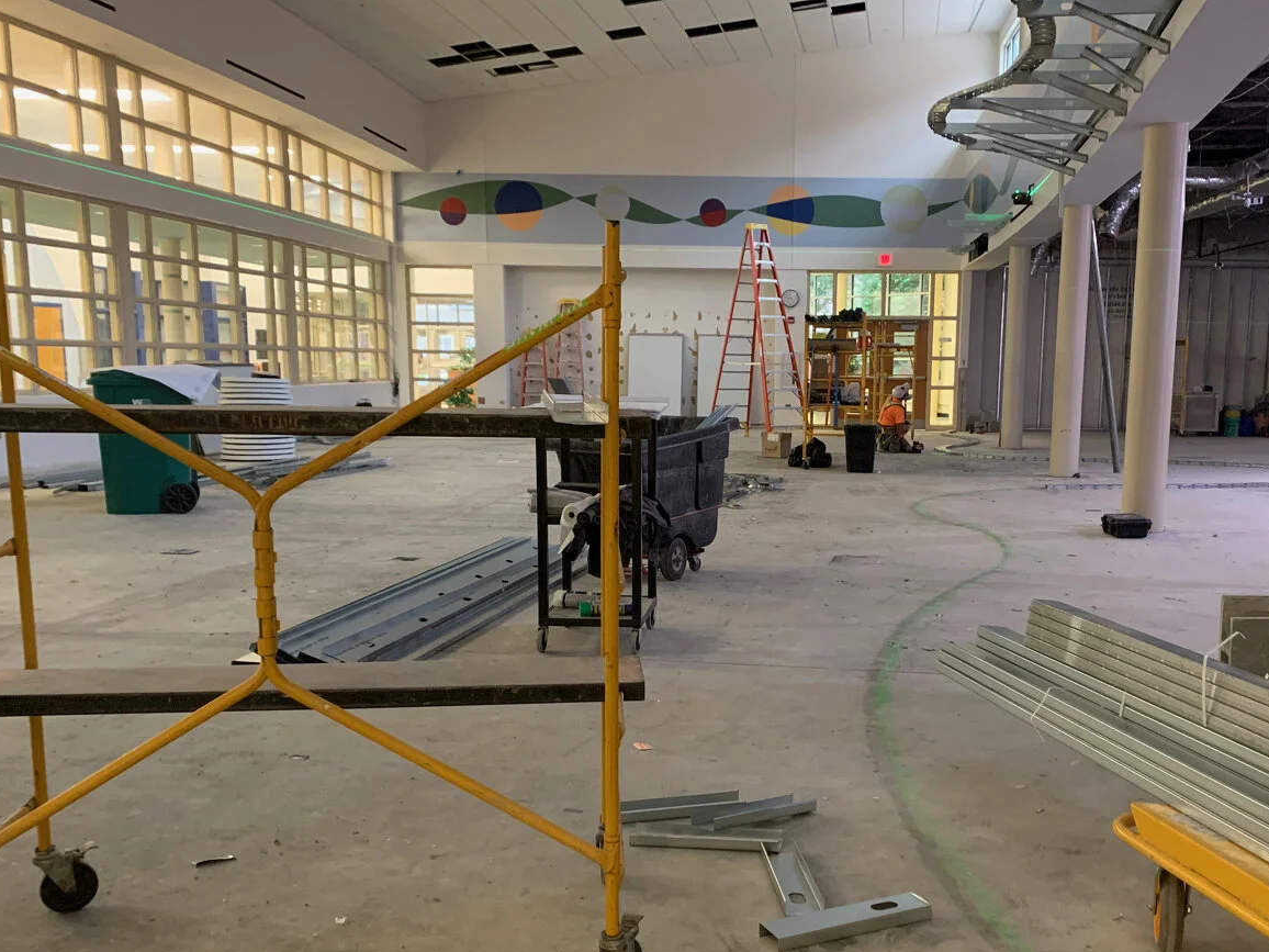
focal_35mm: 36
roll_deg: -0.4
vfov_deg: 39.3
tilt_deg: -10.2
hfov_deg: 51.1
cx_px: 750
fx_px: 1320
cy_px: 605
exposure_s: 1/30
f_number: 1.8
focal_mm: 4.25
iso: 400
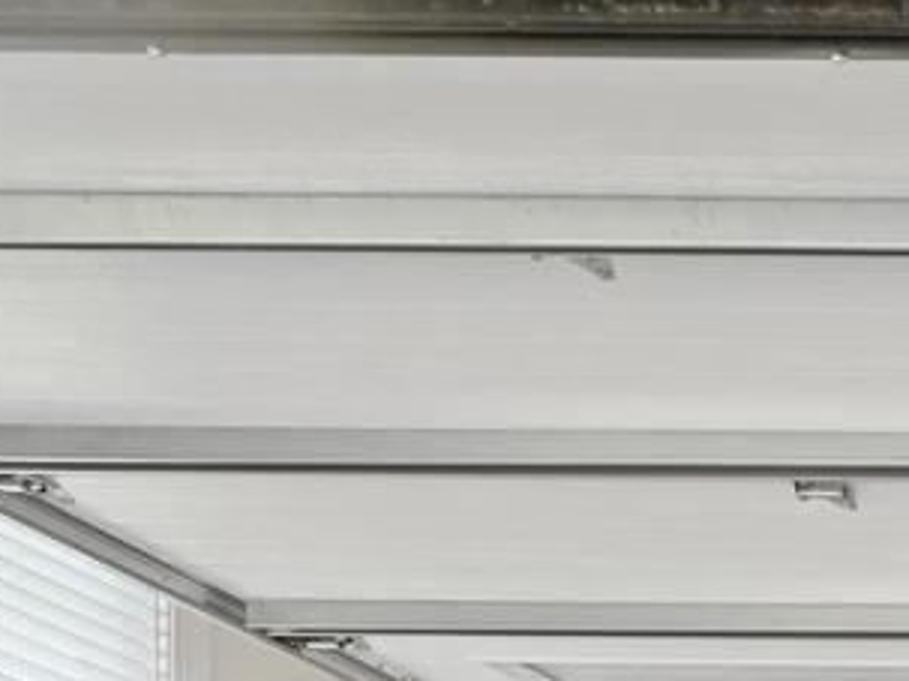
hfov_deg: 19.5
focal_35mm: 64
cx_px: 1755
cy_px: 1281
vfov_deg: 17.7
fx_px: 1680
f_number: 8
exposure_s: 1/160
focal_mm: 14
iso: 250
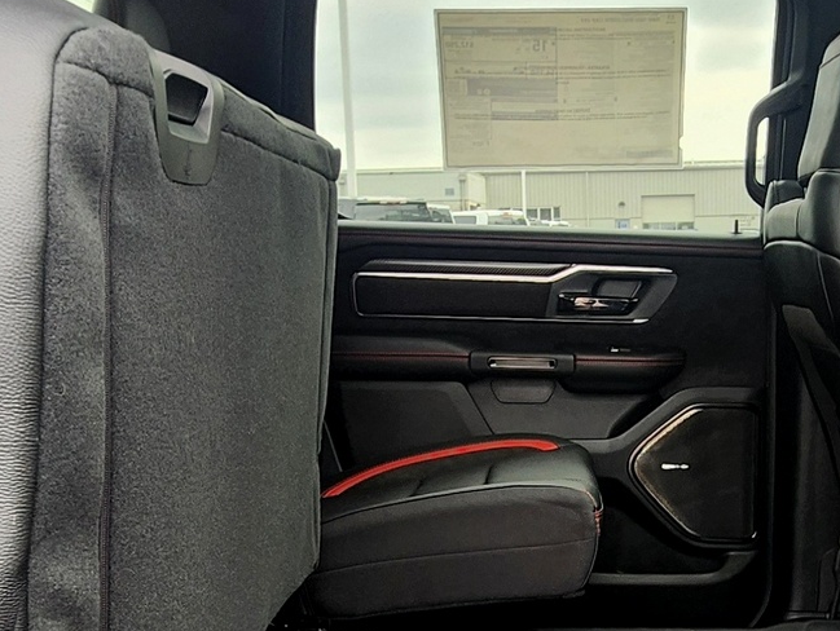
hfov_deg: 45.6
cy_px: 474
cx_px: 471
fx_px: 996
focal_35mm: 41
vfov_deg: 34.4
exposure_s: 1/60
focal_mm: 2.2
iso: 50
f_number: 2.2
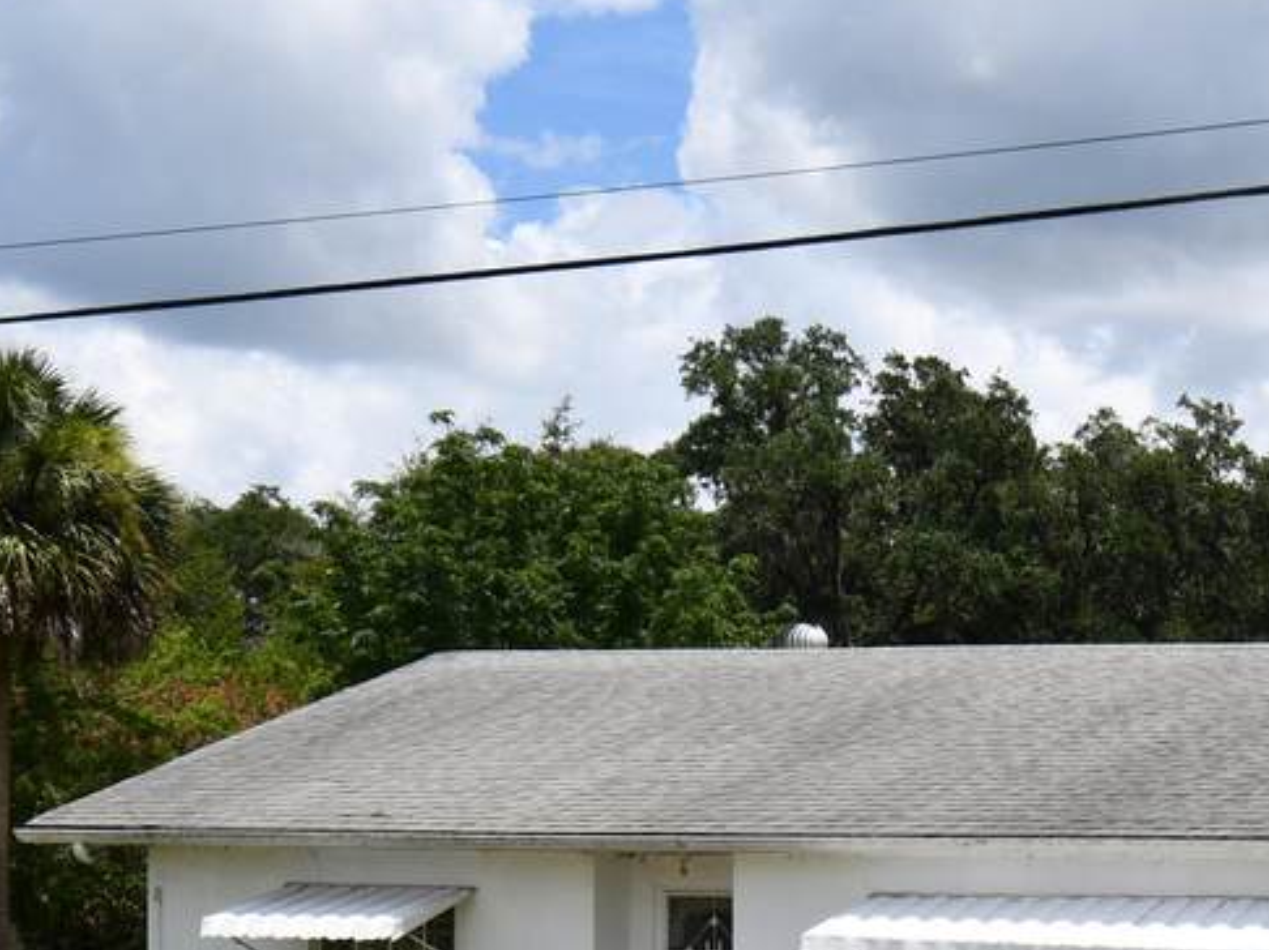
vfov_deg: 18.8
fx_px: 2785
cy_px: 957
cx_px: 1478
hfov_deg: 23.7
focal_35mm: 76
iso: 100
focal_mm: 20
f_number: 9
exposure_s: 1/320
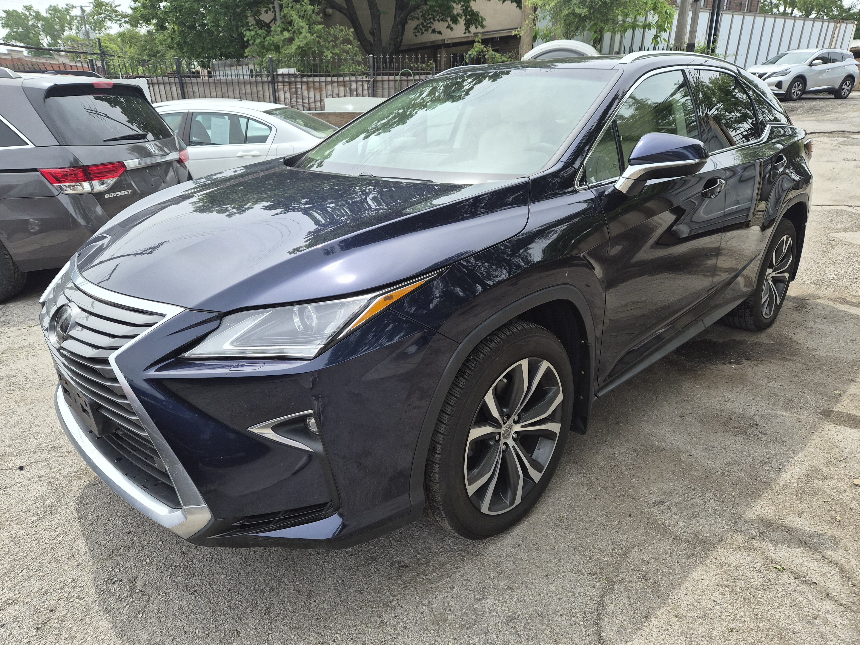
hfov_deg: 73.9
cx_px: 430
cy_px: 322
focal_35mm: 23
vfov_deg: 58.9
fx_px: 571
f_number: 1.8
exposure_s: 1/2224
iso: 80
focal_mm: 5.4
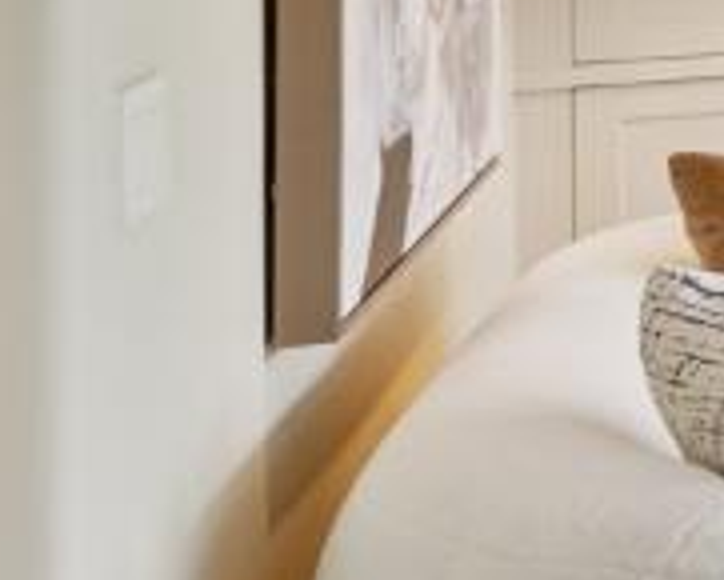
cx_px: 2932
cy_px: -280
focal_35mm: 109
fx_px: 2337
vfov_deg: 13.4
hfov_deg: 8.1
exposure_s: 1/200
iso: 640
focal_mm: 14
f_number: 8
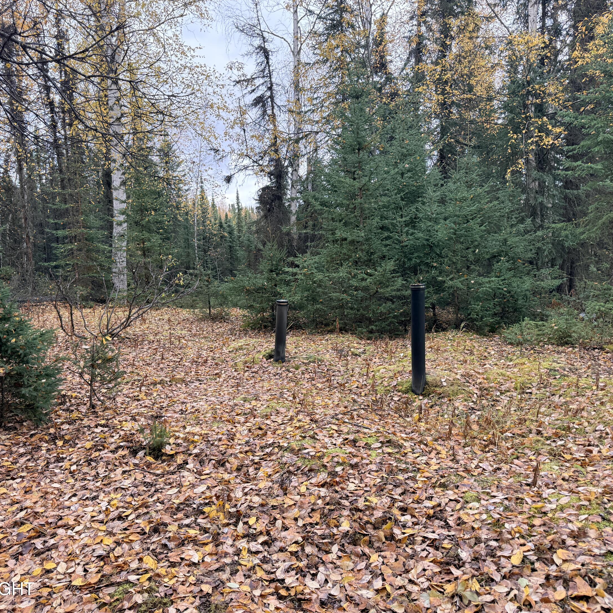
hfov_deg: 55.6
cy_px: 303
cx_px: 292
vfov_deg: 55.6
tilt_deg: -5.5
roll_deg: +2.2
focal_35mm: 29
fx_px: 581
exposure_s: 1/234
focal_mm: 6.76
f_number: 1.78
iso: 125
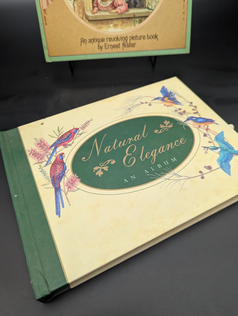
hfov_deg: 56.9
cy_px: 158
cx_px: 119
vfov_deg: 71.5
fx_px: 219
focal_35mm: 24
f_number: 1.85
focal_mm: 6.81
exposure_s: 1/241
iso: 123
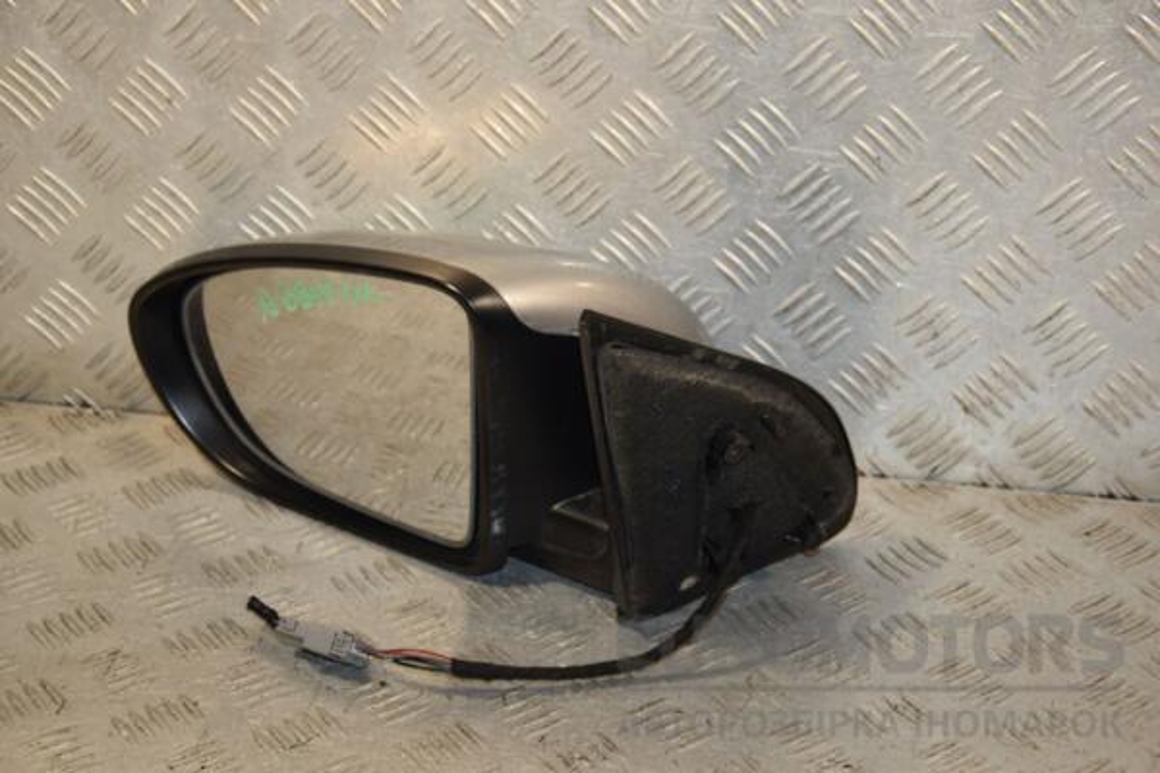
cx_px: 580
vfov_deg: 18.2
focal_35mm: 75
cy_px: 386
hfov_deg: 27.0
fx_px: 2416
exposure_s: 1/200
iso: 800
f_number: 5.6
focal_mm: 50
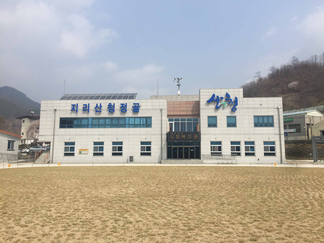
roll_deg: -0.3
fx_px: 271
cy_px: 122
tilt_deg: +6.6
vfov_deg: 48.2
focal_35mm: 29
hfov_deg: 61.7
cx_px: 162
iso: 32
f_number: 2.2
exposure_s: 1/3300
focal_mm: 4.15
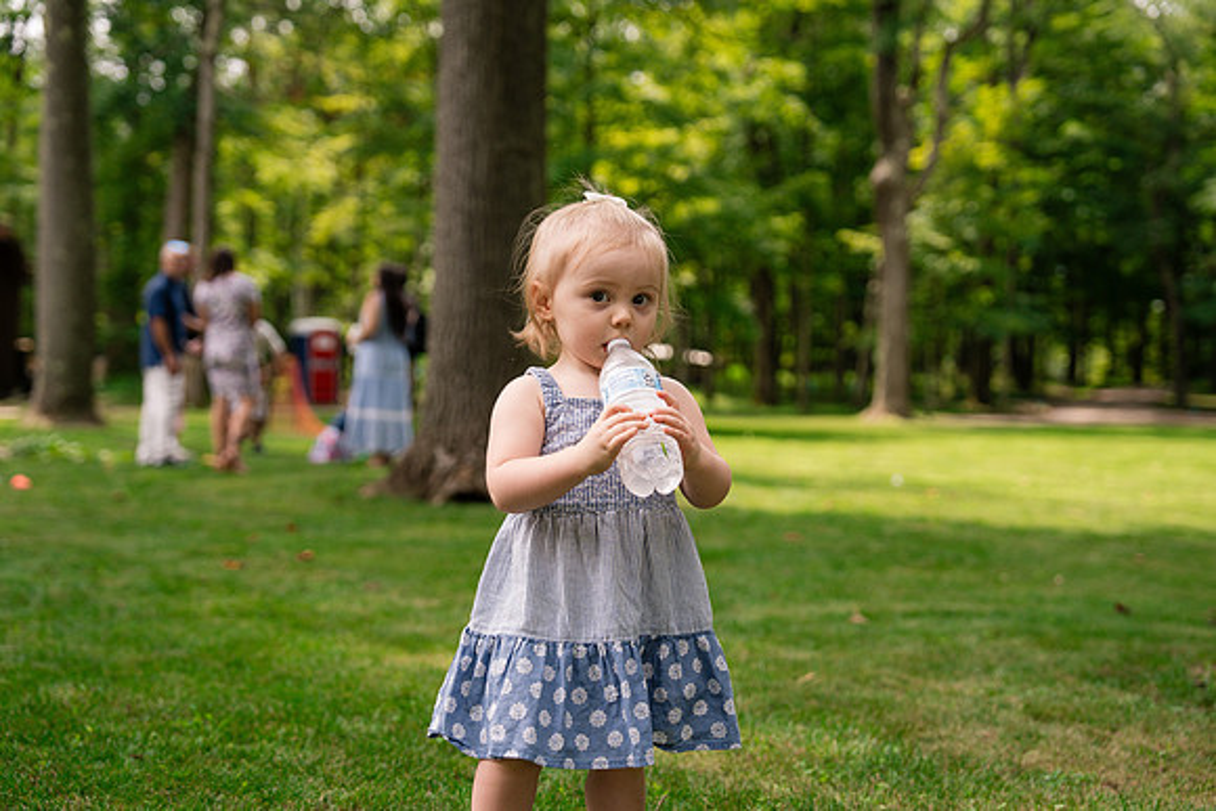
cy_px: 406
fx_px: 1725
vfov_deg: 26.5
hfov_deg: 38.8
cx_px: 608
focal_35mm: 51
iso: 250
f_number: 2.8
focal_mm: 49
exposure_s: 1/800
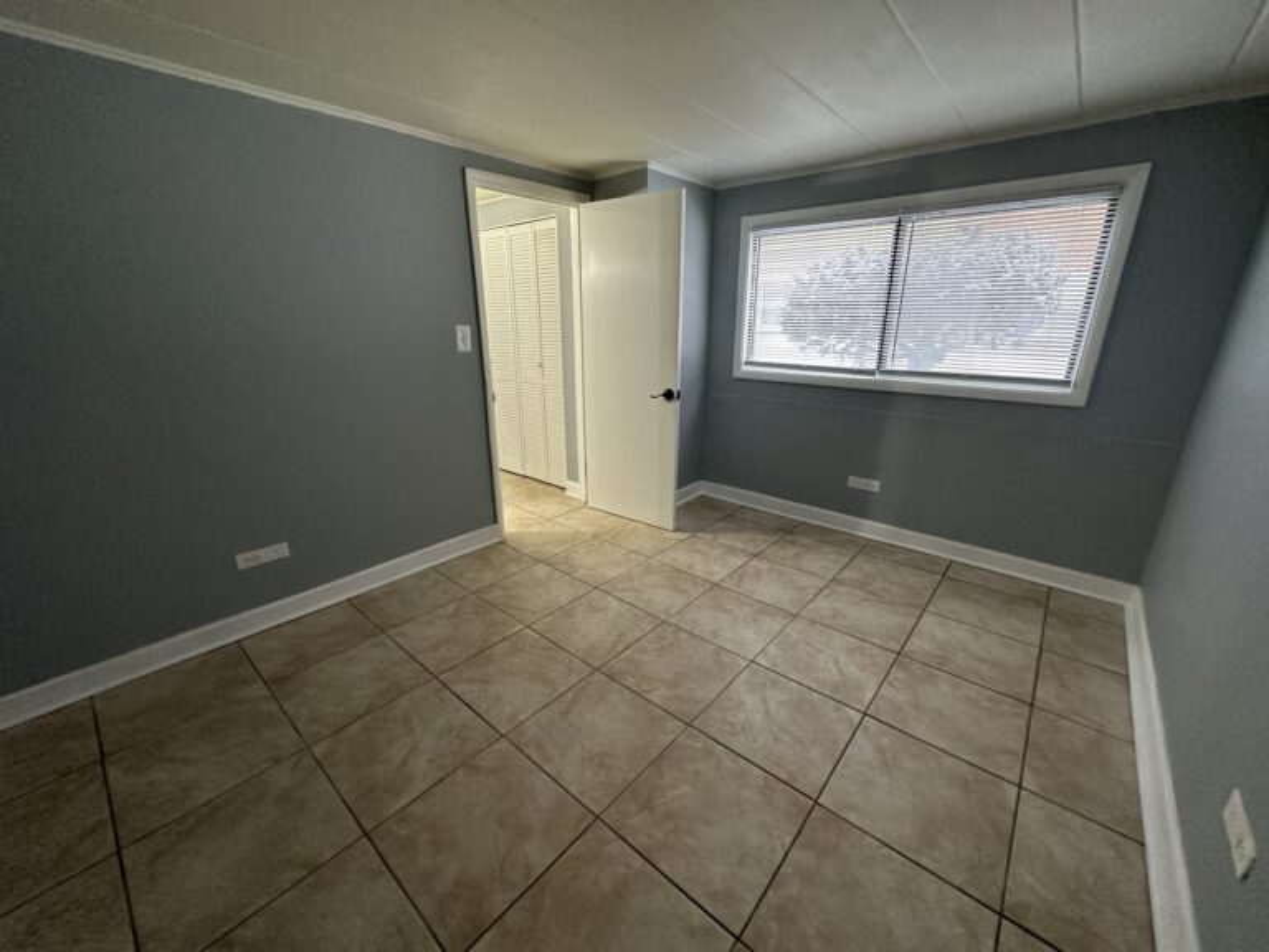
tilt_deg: -14.9
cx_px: 634
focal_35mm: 14
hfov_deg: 102.1
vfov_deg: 85.7
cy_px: 476
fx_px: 513
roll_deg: +1.1
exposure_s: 1/120
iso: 200
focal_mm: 2.22
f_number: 2.2
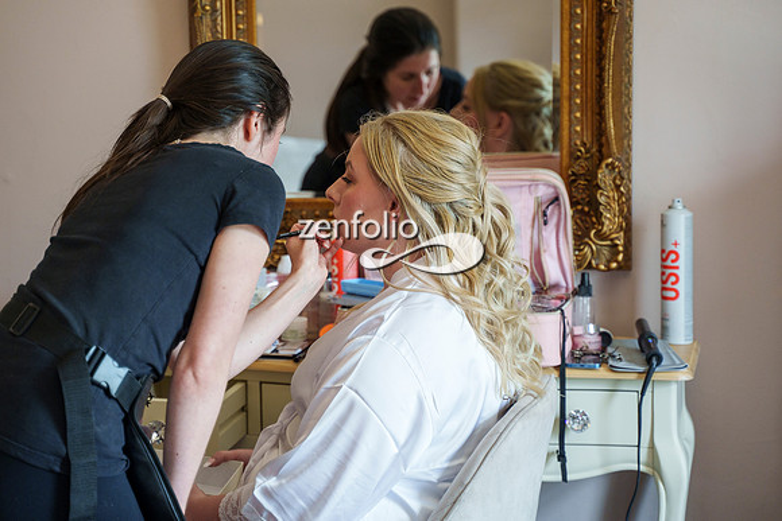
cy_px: 215
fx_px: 2009
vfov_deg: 14.8
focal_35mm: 92
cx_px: 363
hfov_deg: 22.0
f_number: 2.8
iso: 800
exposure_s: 1/320
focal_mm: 75
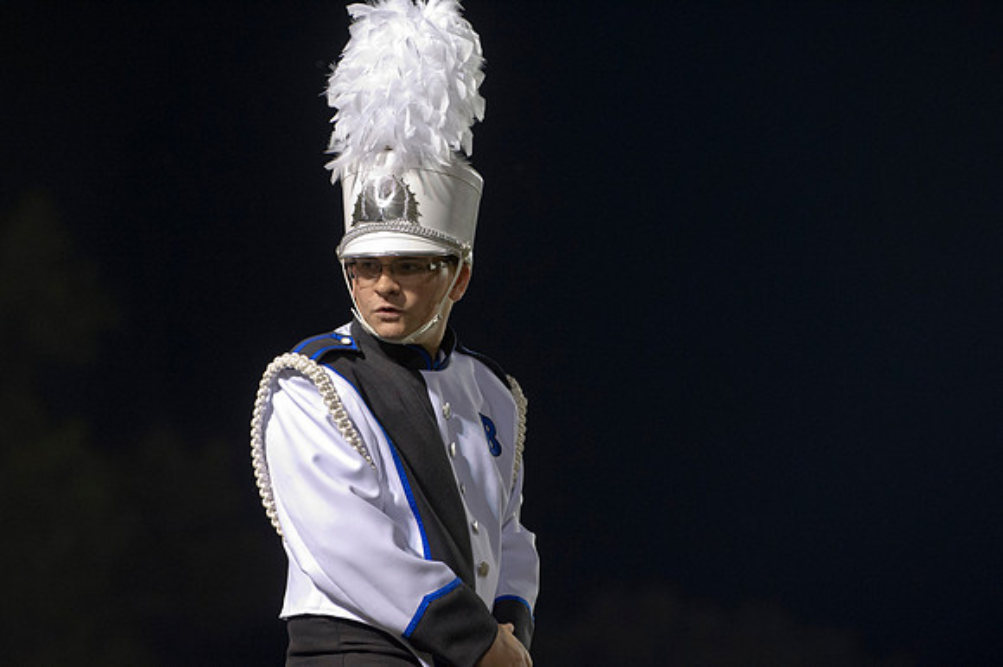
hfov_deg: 11.8
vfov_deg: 7.8
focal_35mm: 175
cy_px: 334
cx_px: 502
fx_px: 4873
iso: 3200
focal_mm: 175
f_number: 3.5
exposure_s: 1/125
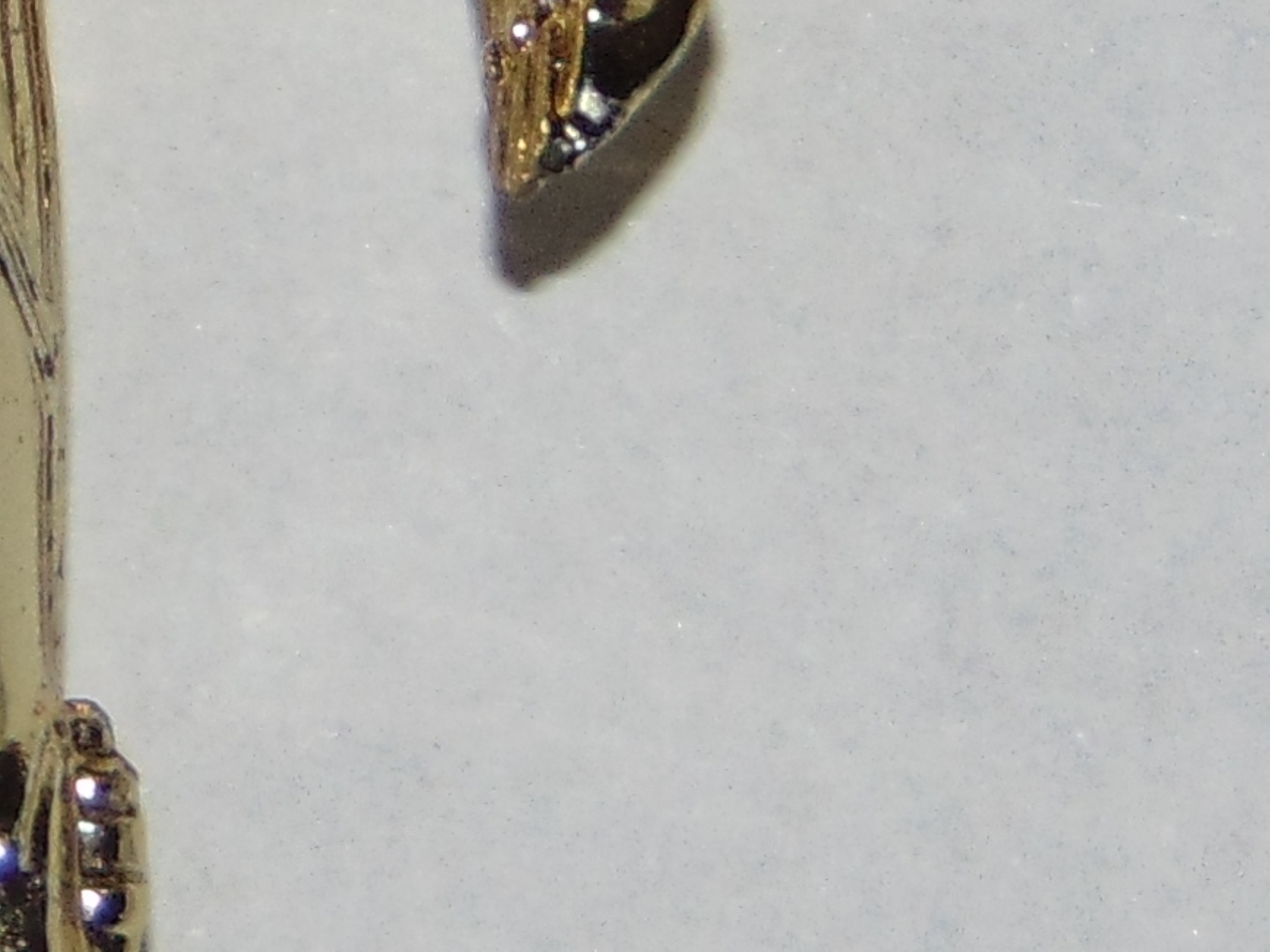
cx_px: -420
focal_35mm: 642
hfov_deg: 3.1
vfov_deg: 2.3
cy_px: -183
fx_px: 23551
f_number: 3.9
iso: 80
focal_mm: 19.4
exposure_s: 1/60
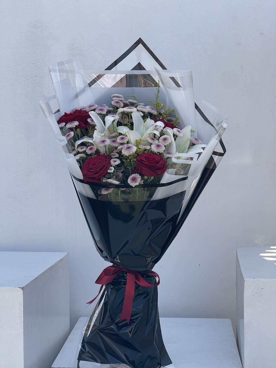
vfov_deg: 30.3
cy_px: 184
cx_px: 138
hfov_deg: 22.9
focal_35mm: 64
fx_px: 680
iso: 20
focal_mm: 7.5
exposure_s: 1/630
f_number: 2.2
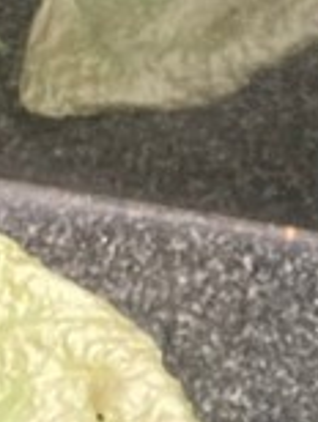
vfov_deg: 7.6
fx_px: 2968
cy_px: -584
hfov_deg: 5.9
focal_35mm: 243
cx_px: 754
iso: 80
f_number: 1.8
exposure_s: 1/122
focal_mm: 4.25
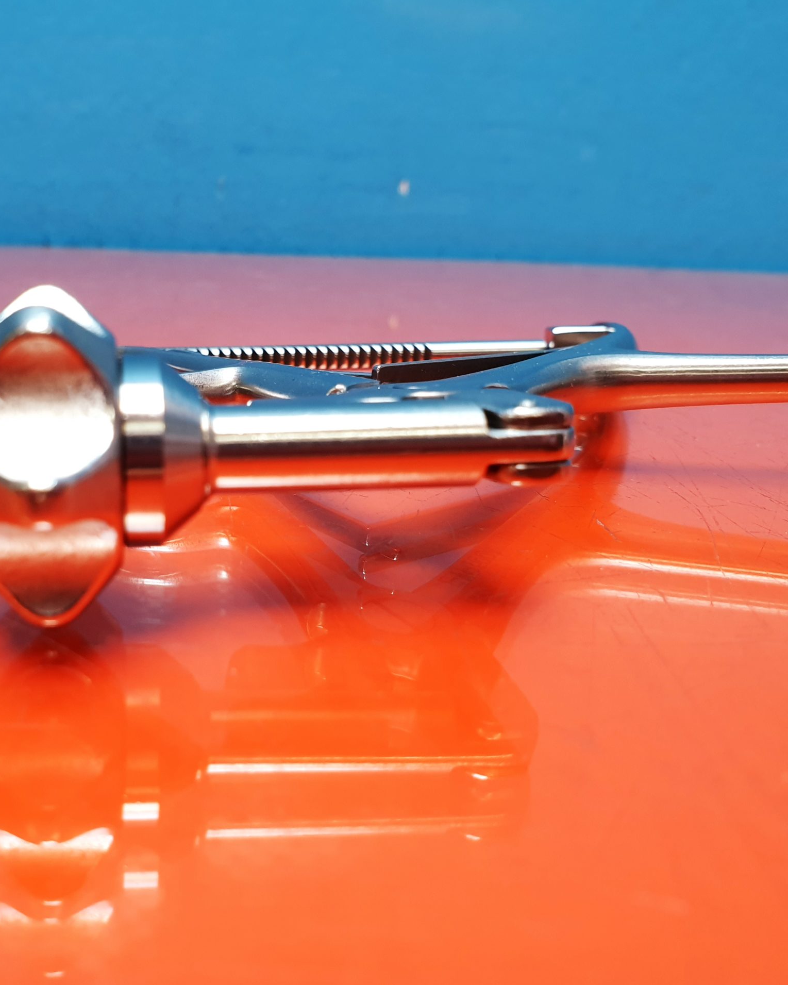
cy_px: 492
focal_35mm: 34
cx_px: 252
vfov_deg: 52.8
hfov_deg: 42.7
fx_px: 991
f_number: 2.4
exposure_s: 1/50
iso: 100
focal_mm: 4.3
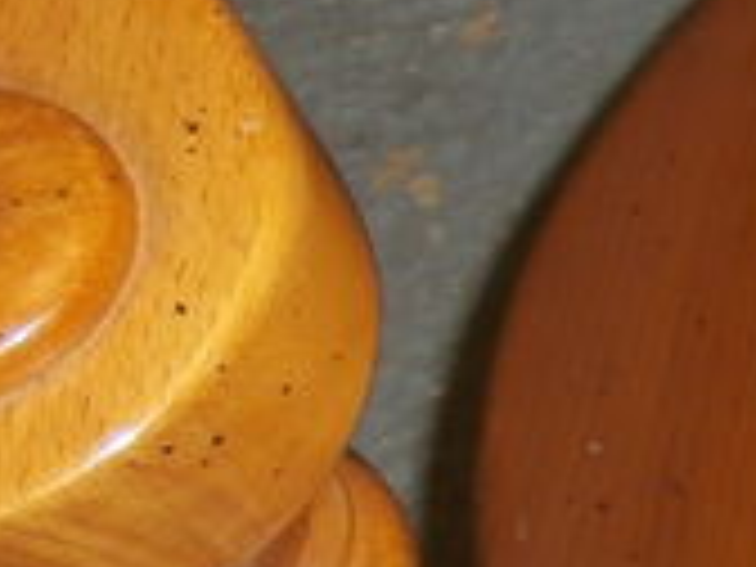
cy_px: 320
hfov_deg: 9.3
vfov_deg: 8.3
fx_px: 3909
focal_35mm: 179
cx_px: 2061
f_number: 3.5
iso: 100
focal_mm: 5.36
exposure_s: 1/30
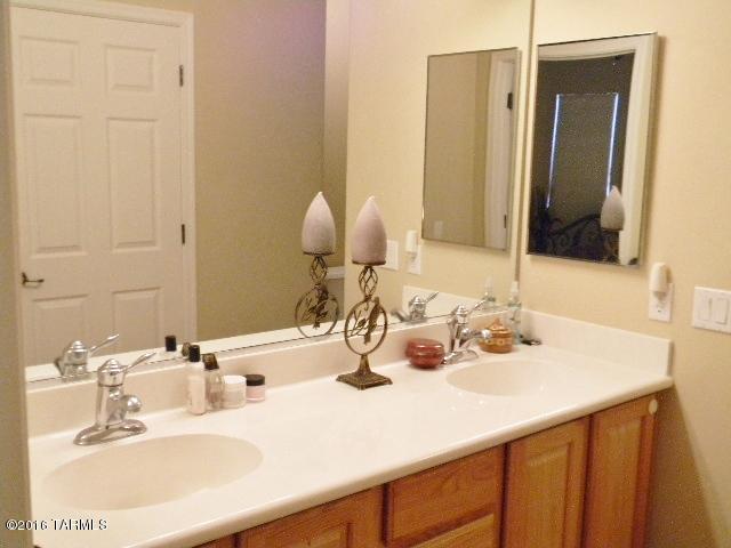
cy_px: 274
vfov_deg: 39.7
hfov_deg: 51.4
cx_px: 366
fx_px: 760
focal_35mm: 36
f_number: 3.7
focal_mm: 6.4
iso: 400
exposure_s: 1/24.4
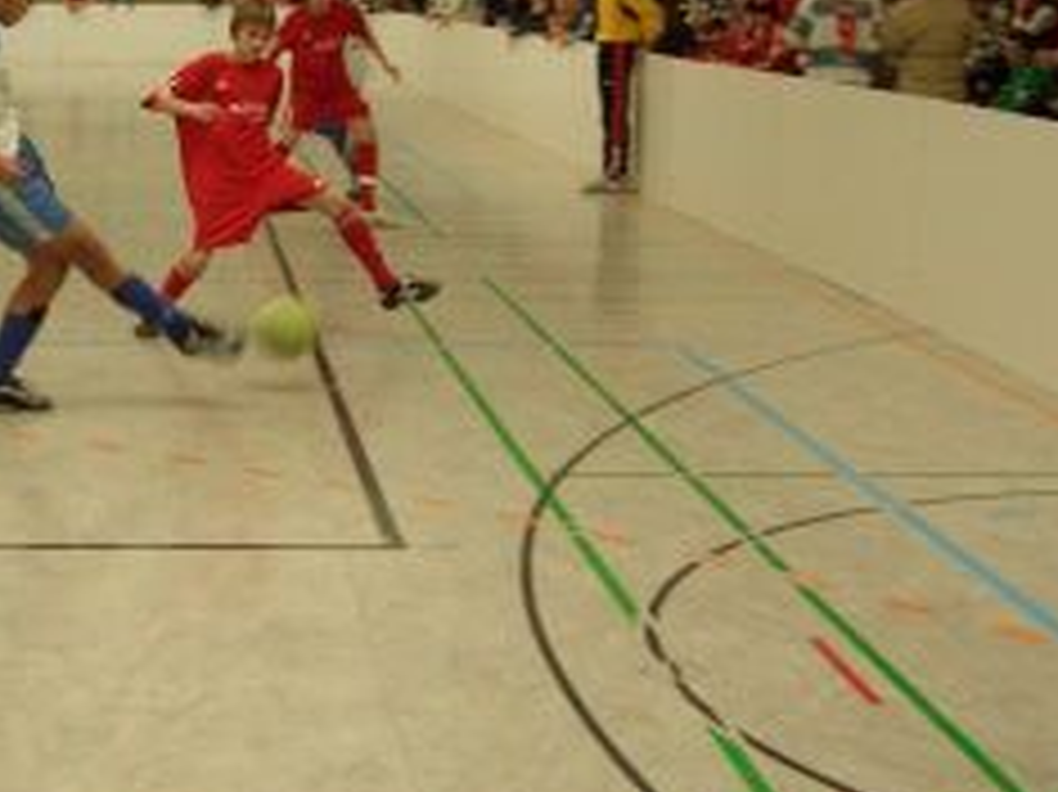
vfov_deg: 19.6
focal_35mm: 75
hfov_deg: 25.6
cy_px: 310
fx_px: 2291
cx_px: 243
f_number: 3
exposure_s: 1/80
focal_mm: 9.2
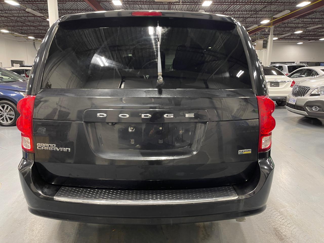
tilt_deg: -13.1
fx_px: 234
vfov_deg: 54.9
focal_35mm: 25
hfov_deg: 69.4
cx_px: 162
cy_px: 122
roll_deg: -0.3
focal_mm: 5.1
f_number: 1.6
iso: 100
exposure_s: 1/60
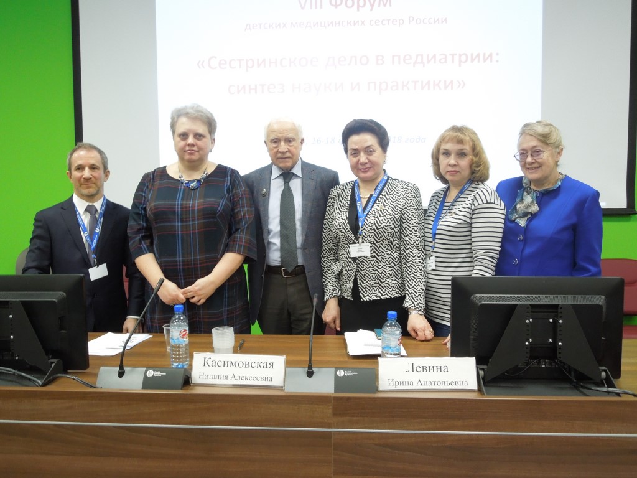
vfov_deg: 45.4
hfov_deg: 58.4
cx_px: 318
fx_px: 570
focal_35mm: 31
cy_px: 239
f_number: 3.6
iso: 400
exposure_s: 1/15
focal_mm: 5.6
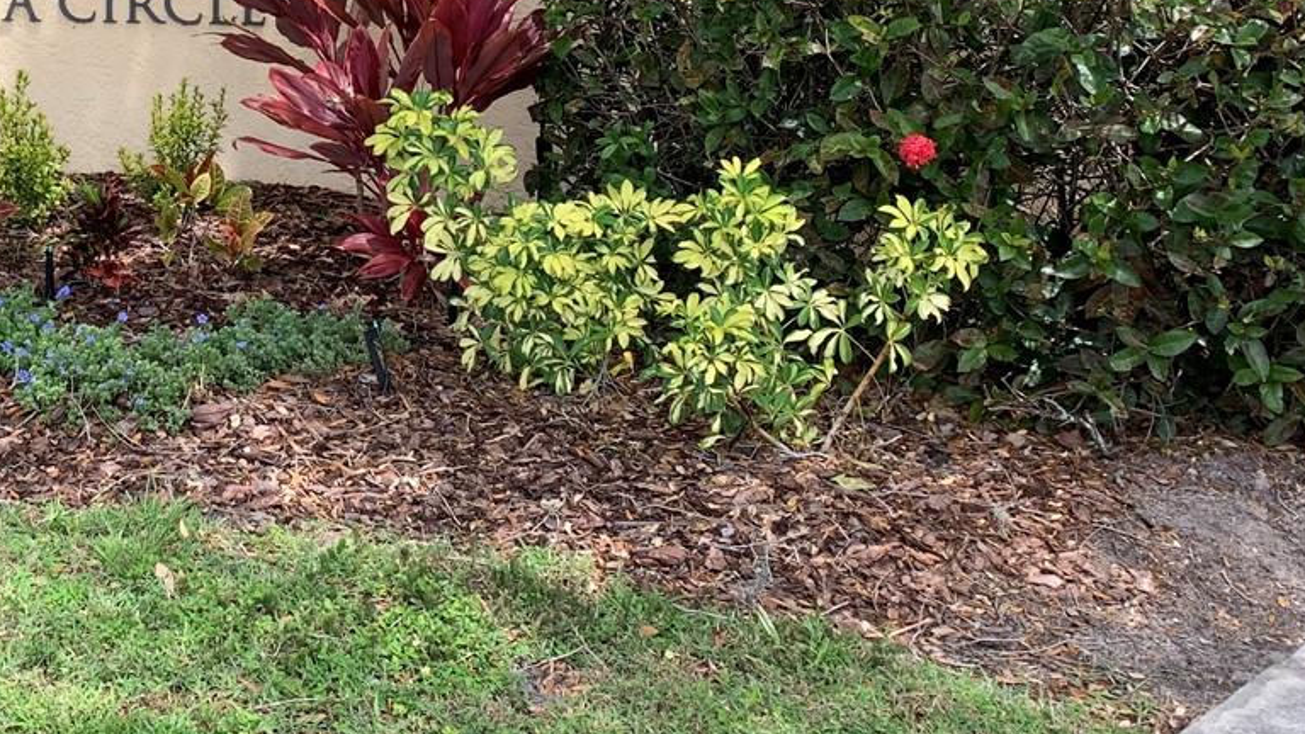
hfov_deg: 33.4
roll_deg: -0.1
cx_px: 100
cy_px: -39
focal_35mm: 59
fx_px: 2042
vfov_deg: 19.6
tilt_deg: -4.9
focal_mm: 4.25
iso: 25
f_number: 1.8
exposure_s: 1/531
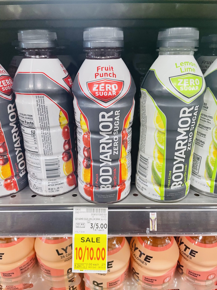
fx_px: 217
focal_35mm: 26
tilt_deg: -24.9
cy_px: 145
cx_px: 108
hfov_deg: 53.1
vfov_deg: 67.3
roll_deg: +2.7
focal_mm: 4.2
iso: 160
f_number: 1.6
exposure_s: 1/60
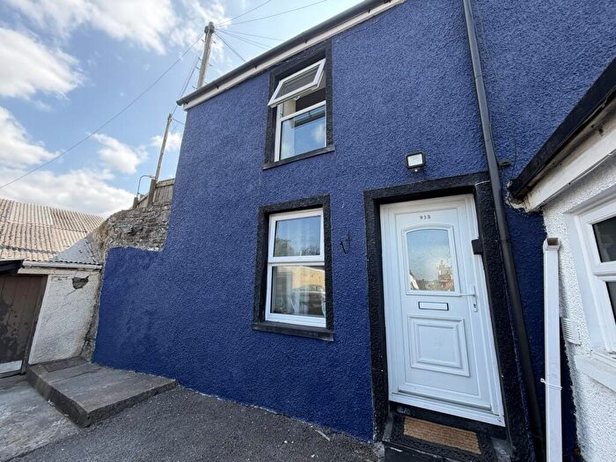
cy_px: 231
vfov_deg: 85.7
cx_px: 308
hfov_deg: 102.1
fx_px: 249
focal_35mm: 14
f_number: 2.2
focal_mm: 2.22
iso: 40
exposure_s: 1/224
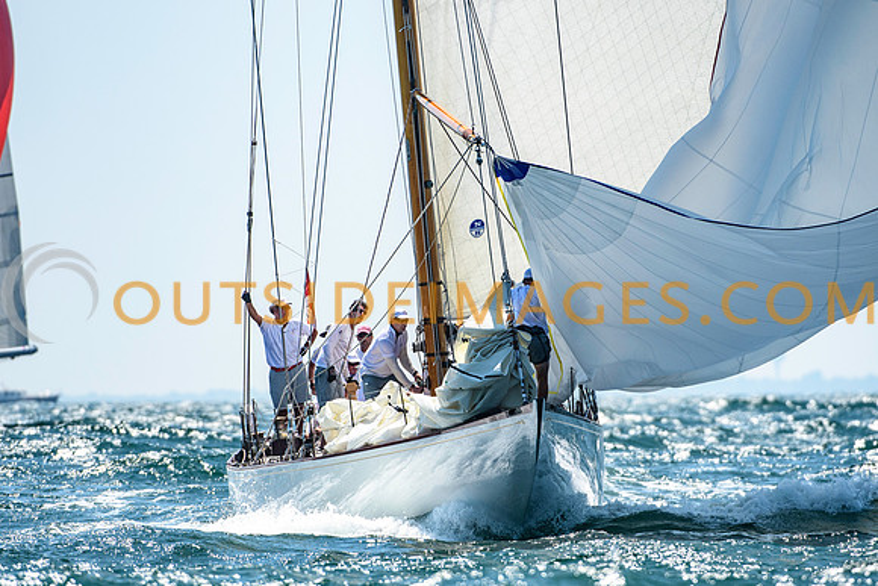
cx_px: 439
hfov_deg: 3.7
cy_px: 293
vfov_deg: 2.5
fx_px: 13547
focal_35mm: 555
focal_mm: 360
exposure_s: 1/3200
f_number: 5.6
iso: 400
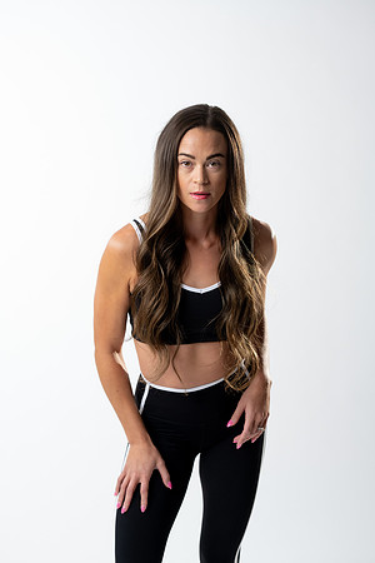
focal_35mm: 85
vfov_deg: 23.9
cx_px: 188
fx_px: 1328
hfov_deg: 16.1
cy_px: 282
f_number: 3.5
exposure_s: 1/125
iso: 400
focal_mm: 85
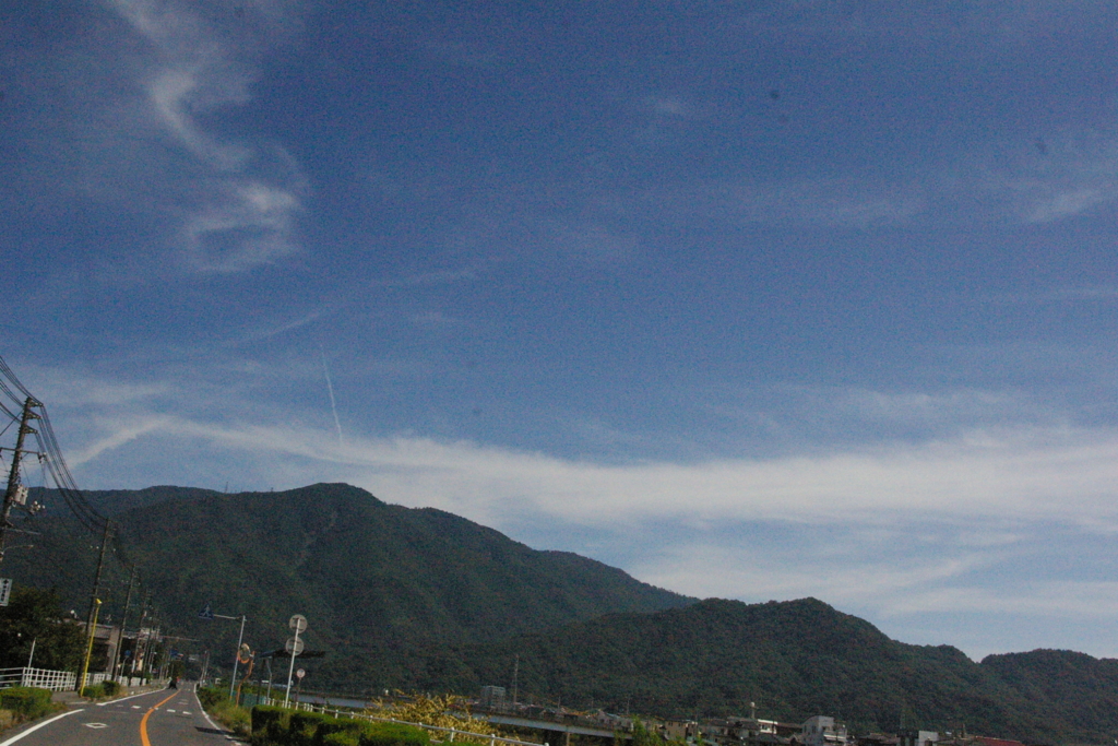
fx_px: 1211
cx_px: 559
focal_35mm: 39
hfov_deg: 49.5
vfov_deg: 34.2
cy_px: 373
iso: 3200
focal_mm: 26
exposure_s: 1/4000
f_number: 16
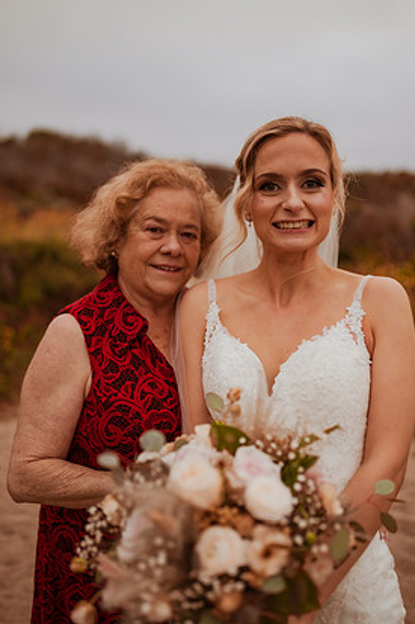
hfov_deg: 35.0
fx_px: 659
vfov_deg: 50.7
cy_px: 298
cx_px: 203
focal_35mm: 38
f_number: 1.4
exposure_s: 1/4000
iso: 500
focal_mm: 35
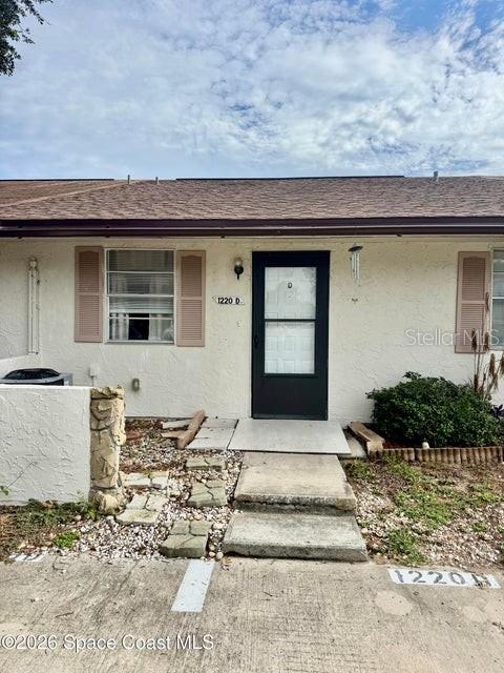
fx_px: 466
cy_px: 336
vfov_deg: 71.6
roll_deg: -0.6
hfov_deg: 56.8
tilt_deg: -2.6
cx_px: 252
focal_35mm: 24
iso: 80
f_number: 1.78
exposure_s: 1/4950
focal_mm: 6.76
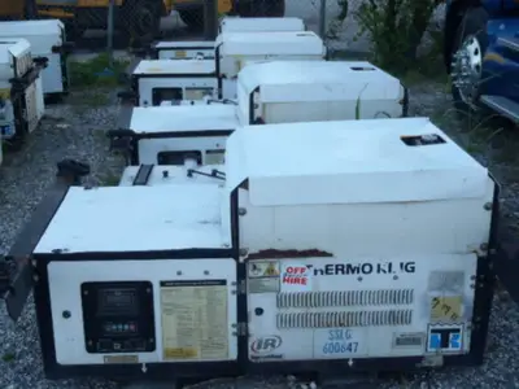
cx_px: 260
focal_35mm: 49
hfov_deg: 38.9
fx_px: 735
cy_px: 194
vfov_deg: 29.7
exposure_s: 1/100
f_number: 4.9
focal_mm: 8.8
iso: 100
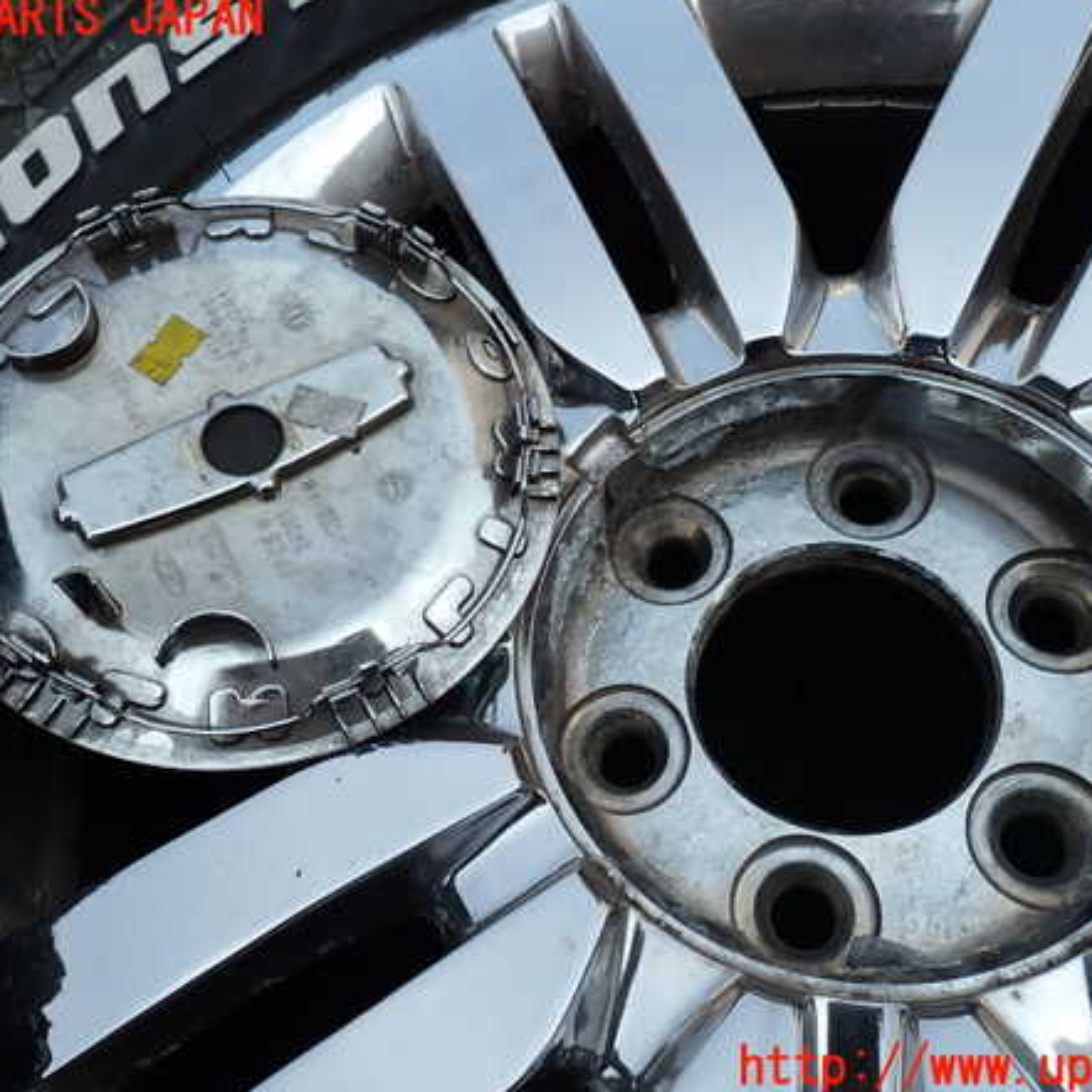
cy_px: 544
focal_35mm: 30
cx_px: 556
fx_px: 1071
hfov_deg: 54.0
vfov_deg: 54.0
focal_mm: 4.5
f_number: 2.8
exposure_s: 1/640
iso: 100
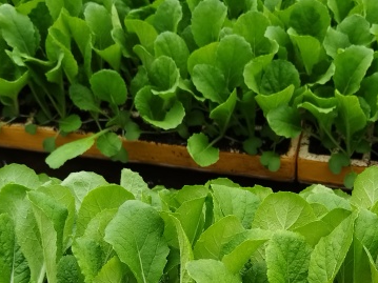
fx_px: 633
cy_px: 299
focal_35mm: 58
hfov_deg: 32.3
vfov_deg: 23.9
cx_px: 303
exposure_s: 1/100
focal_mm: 4.95
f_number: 1.9
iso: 130
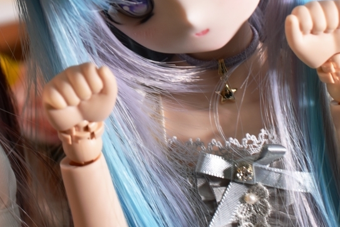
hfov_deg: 17.3
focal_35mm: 116
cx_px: 18
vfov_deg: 11.7
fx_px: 1096
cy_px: -13
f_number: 4
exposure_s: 1/60
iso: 400
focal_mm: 35
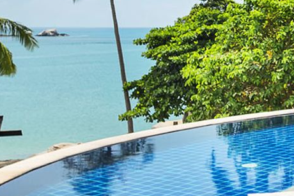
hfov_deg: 21.4
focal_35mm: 87
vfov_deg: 15.6
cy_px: 28
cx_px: 371
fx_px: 711
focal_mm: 20
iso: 320
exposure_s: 1/640
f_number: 8
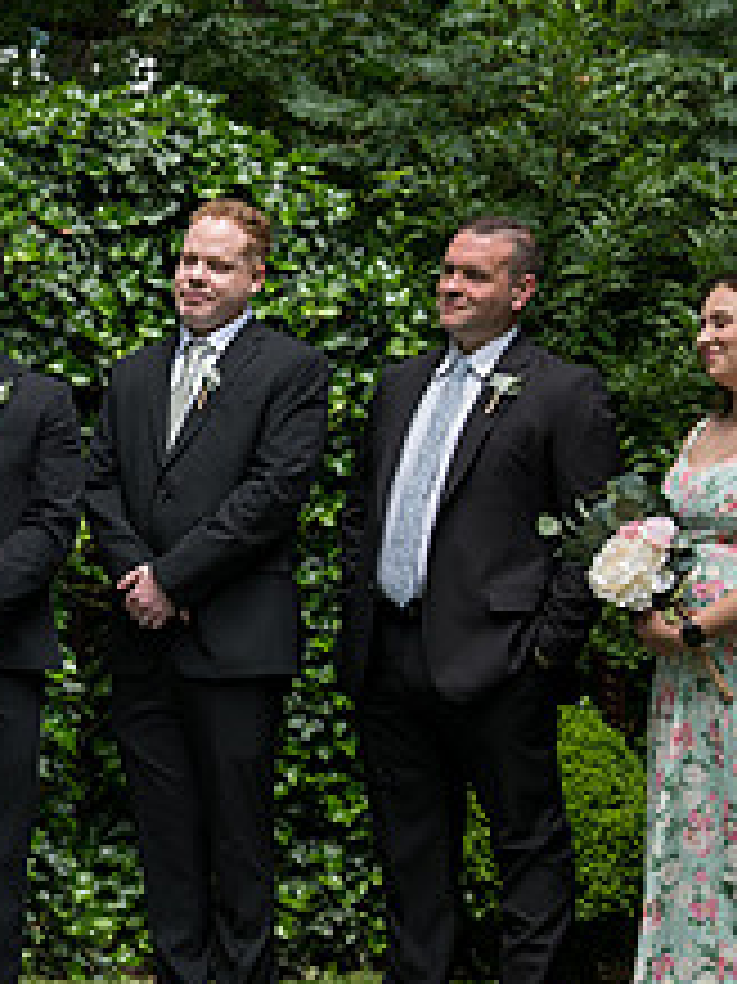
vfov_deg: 20.2
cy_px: 483
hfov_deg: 14.7
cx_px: -166
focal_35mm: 97
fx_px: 2756
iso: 320
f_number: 3.5
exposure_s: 1/400
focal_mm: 38
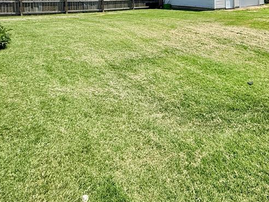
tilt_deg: -3.6
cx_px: 227
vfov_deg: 42.3
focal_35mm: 29
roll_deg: +0.3
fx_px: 225
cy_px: 4
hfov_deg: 55.7
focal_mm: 2.22
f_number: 2.2
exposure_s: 1/2410
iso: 50
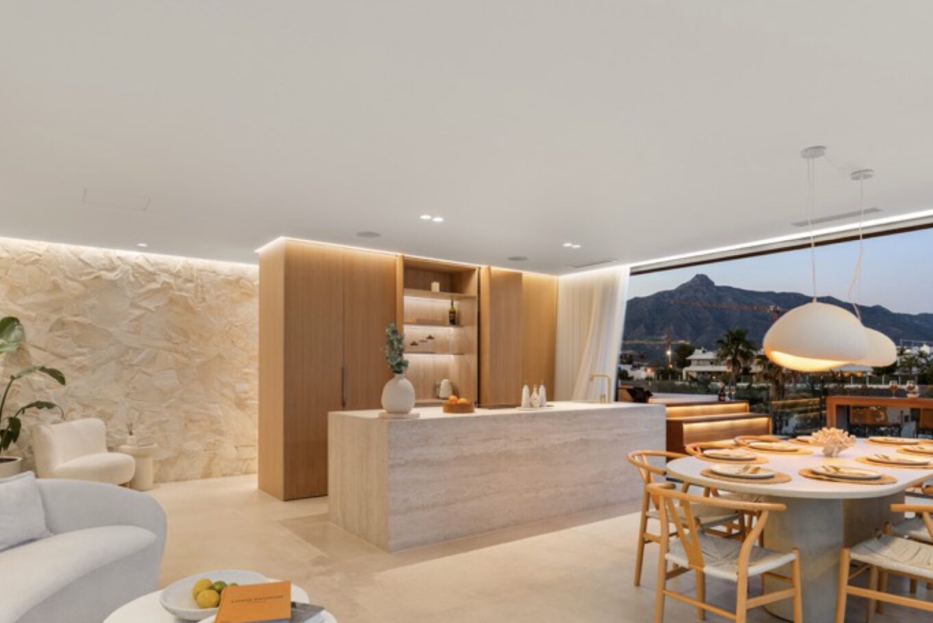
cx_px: 460
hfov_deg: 78.8
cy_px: 362
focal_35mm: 22
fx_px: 568
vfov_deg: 57.2
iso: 125
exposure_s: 1/3
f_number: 9
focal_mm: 14.6
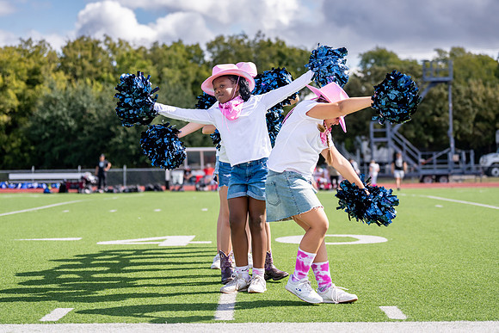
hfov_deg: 23.5
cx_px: 239
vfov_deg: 15.8
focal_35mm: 86
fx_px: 1198
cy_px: 134
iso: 250
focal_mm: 70
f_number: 2.8
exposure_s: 1/4000
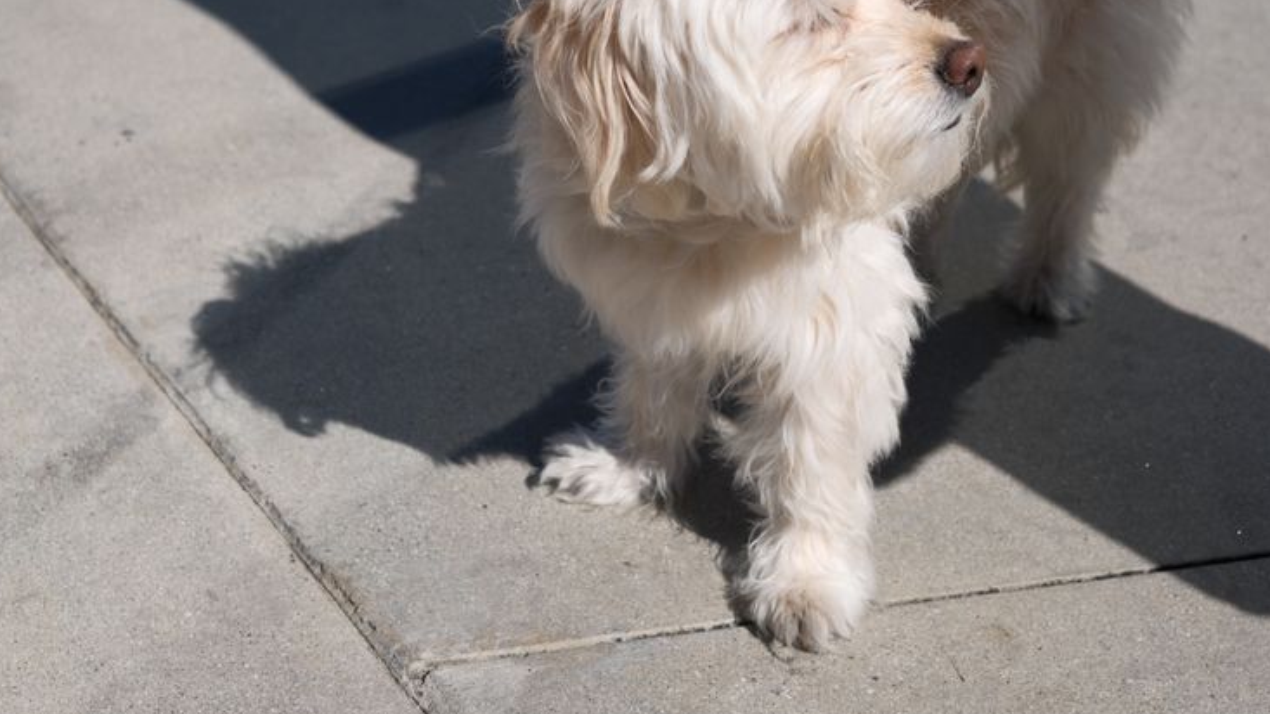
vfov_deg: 19.8
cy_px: 130
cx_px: 501
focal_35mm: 60
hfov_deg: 34.8
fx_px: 2020
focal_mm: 23
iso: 125
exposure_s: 1/3000
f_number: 3.2
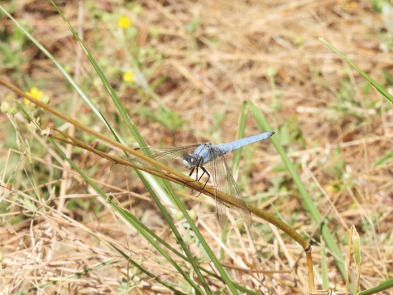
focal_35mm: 734
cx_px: 217
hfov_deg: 2.7
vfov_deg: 2.0
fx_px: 8335
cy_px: 156
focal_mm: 89.2
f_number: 6.3
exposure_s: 1/250
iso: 100
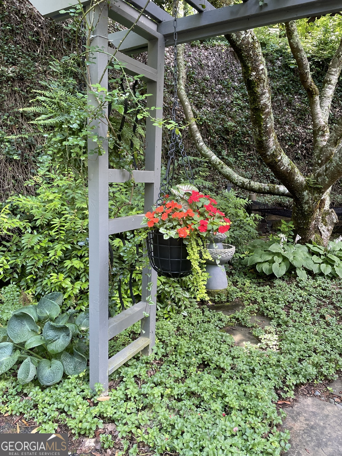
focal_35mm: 26
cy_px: 228
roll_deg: +1.1
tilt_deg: -8.6
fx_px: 343
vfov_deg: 67.3
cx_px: 171
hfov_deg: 53.1
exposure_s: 1/121
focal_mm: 4.2
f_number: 1.6
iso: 125
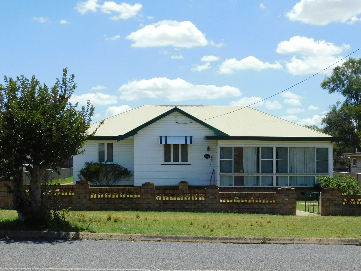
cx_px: 180
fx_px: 469
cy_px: 136
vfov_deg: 32.2
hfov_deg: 42.1
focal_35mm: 45
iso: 125
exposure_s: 1/1250
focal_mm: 8
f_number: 3.7
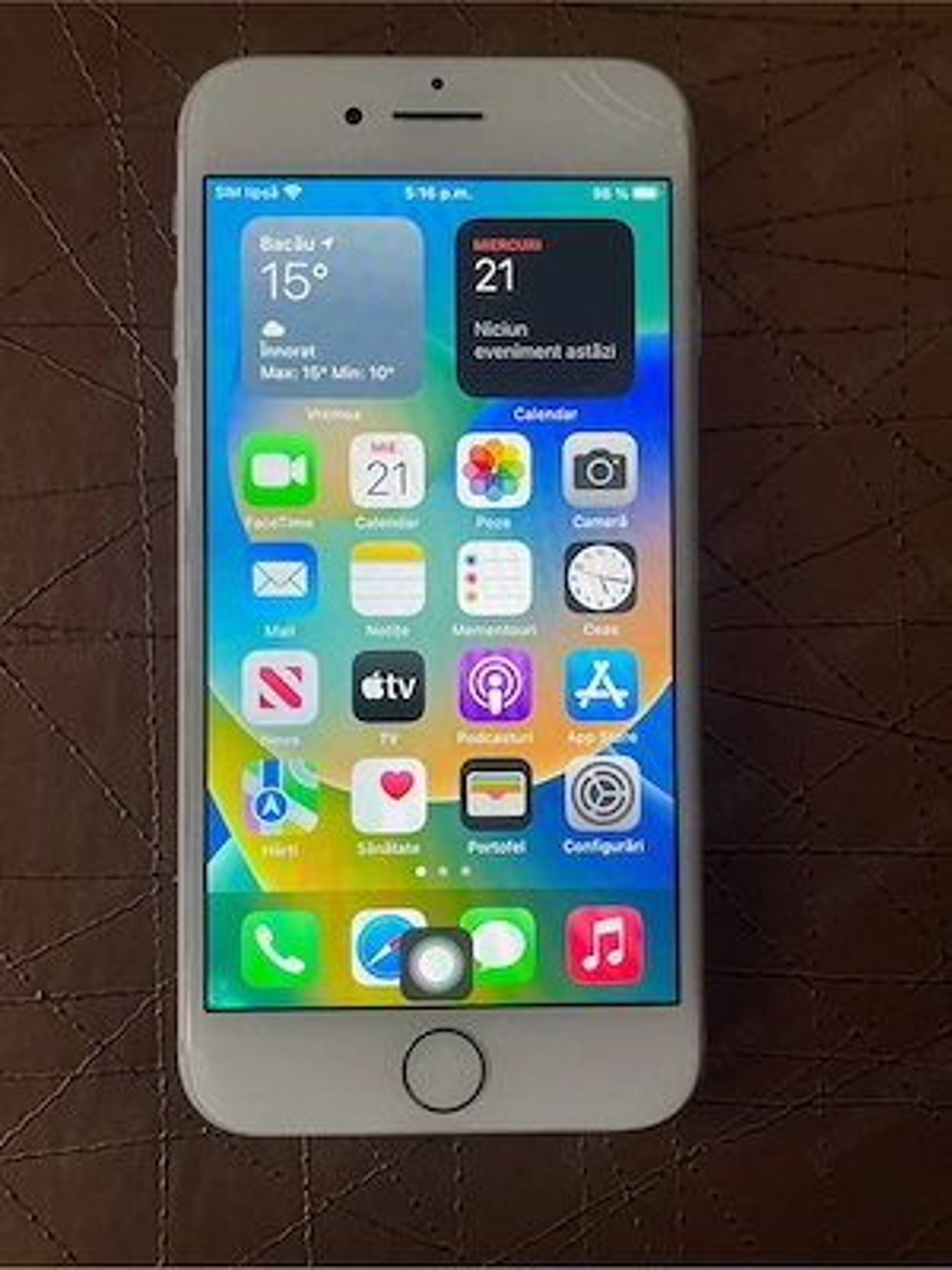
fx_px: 953
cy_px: 635
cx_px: 476
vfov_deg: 67.3
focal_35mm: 26
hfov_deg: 53.1
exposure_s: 1/85
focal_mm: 4.2
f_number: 1.6
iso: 125
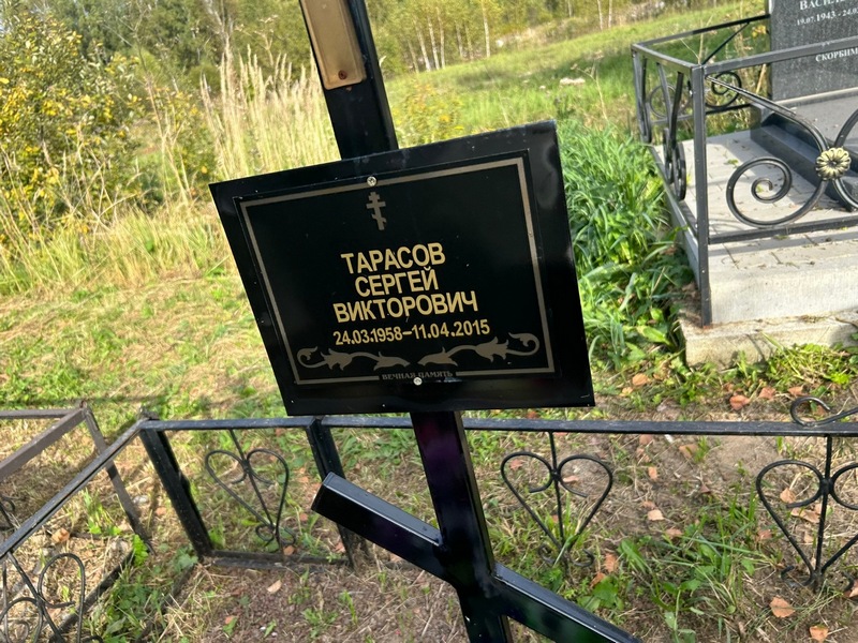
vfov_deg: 53.1
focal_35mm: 26
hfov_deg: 67.3
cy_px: 322
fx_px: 644
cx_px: 429
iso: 50
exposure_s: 1/1159
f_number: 1.5
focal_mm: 5.7
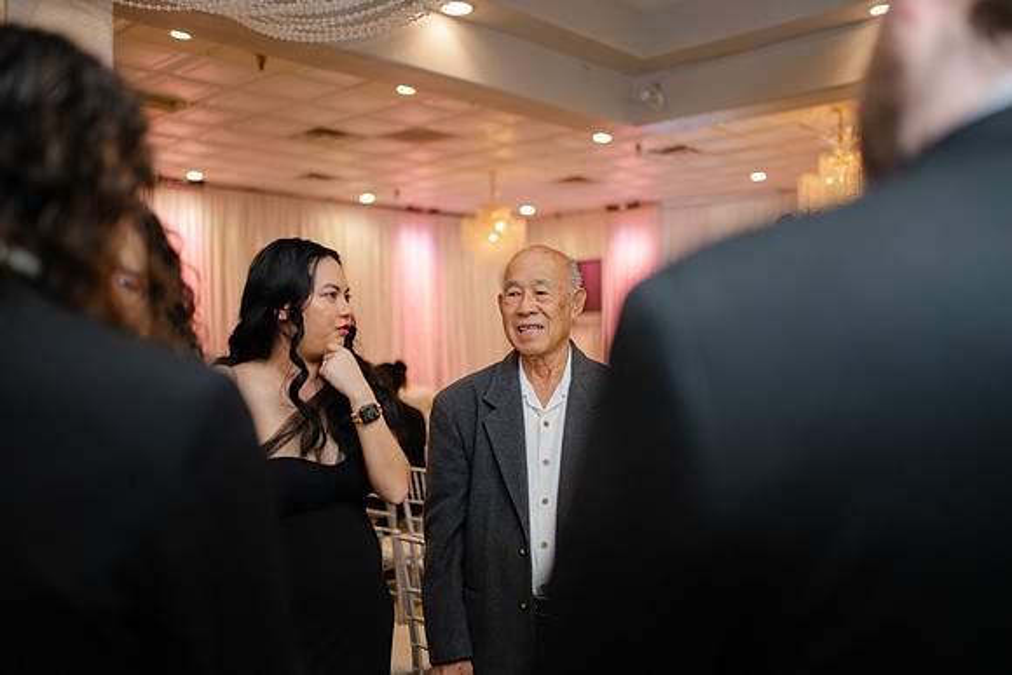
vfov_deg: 37.9
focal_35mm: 35
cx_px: 506
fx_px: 984
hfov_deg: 54.4
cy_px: 338
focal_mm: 35
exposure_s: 1/160
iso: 400
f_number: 1.4
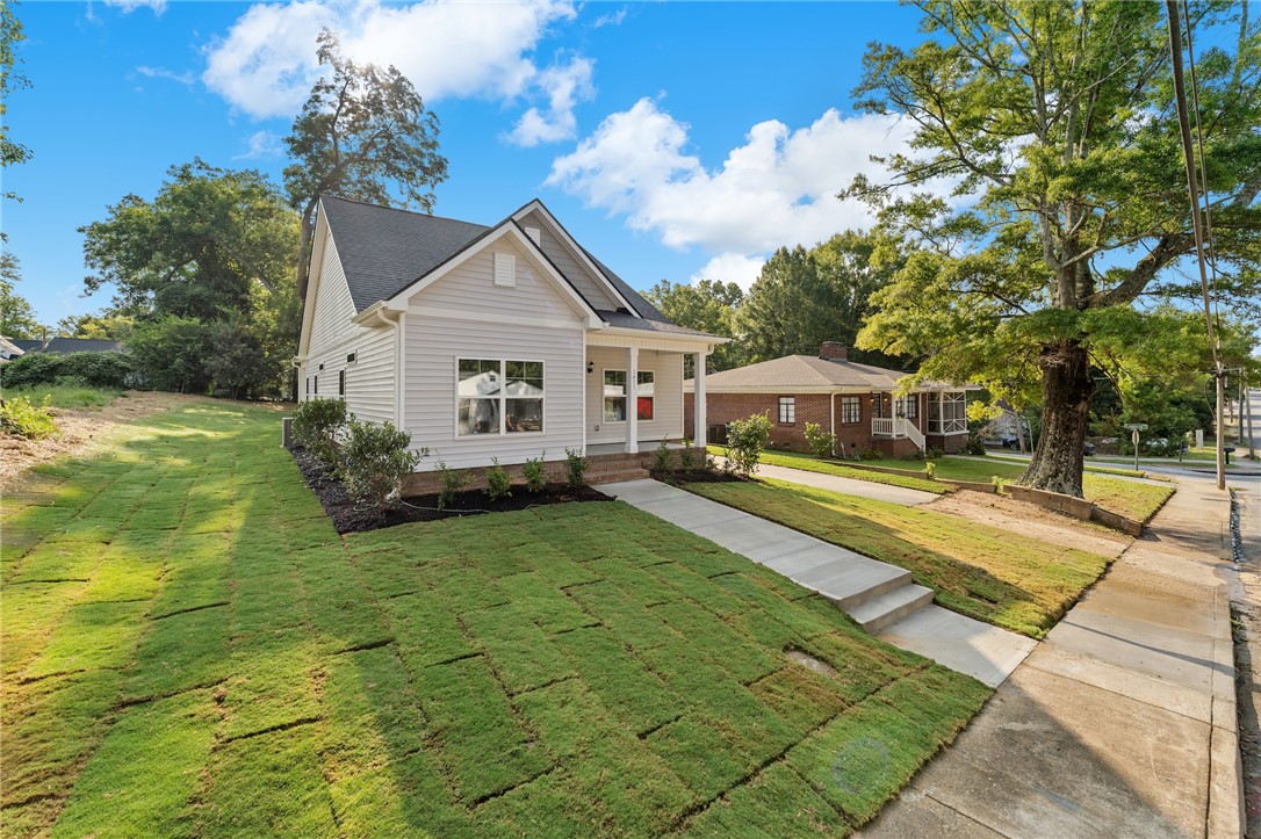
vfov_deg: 81.2
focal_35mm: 14
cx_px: 630
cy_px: 420
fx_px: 490
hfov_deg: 104.3
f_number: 5.6
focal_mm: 14
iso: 400
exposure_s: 1/800
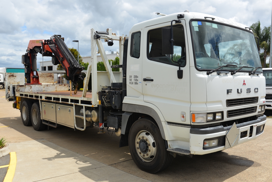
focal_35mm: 35
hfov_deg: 54.4
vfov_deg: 37.9
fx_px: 265
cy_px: 91
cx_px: 136
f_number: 8
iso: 100
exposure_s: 1/250
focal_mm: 35
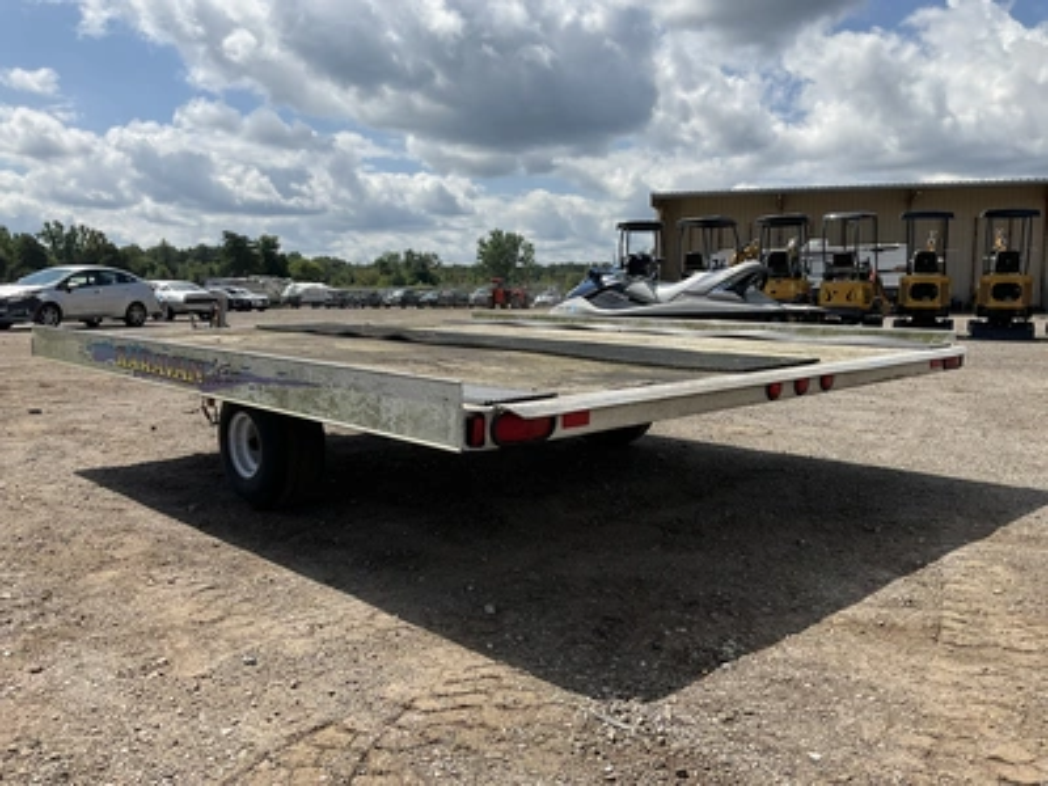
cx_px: 524
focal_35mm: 29
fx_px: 878
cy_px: 393
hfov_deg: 61.7
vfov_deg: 48.2
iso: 25
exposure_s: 1/2667
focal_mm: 3
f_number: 1.8
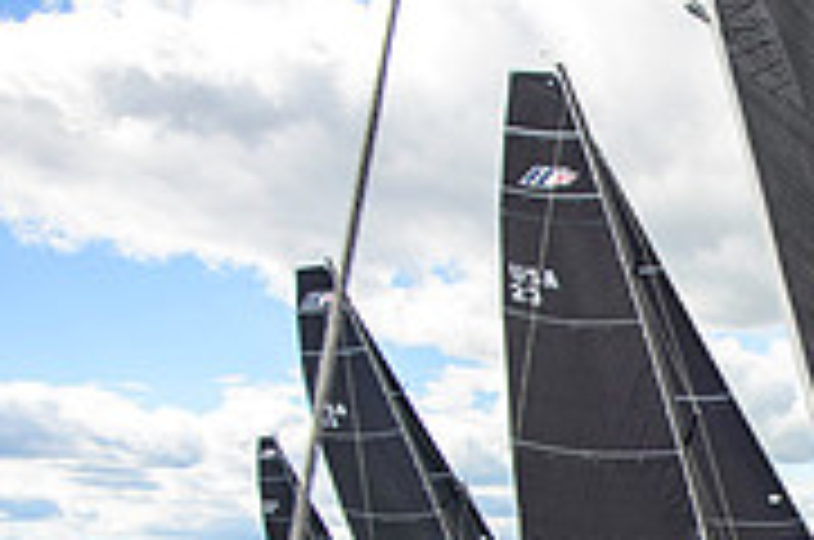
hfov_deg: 31.7
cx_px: 1039
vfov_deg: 24.3
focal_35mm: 49
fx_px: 1106
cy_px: 686
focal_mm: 15
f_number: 5
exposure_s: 1/1250
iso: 320
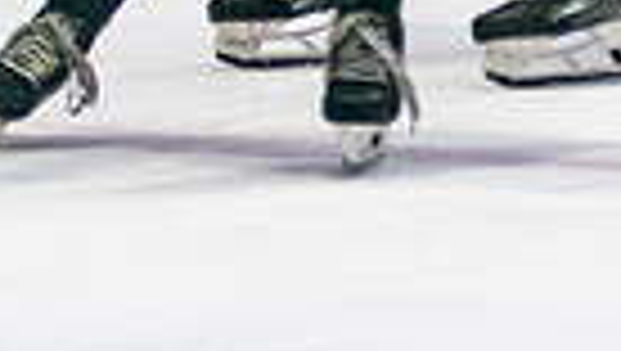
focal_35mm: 896
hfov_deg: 2.4
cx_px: 532
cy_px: 33
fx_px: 14771
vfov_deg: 1.4
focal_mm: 95
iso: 500
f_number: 2.8
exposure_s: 1/640
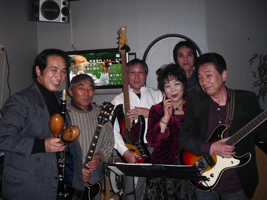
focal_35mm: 36
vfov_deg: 39.7
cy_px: 100
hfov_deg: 51.4
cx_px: 134
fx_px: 278
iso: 200
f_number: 3.1
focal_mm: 6.3
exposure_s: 1/60
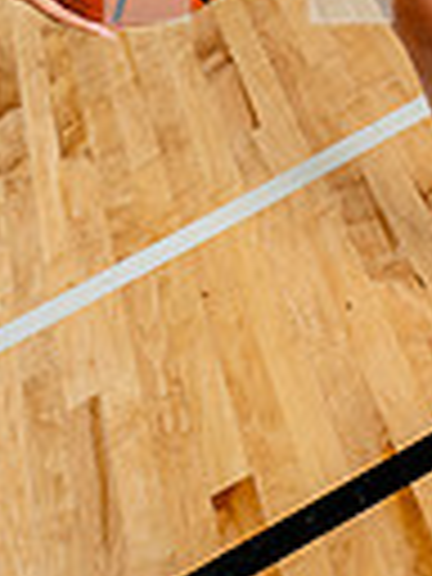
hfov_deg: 16.2
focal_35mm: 91
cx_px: 266
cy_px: -428
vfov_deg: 17.8
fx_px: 1514
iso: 200
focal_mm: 27
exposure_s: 1/250
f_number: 5.6
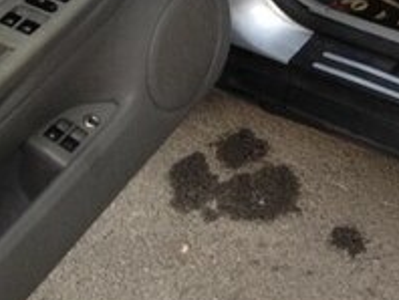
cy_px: -138
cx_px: 564
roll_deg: -1.1
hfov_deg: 16.5
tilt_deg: -27.4
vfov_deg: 12.8
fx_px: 1269
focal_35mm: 110
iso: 100
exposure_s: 1/20
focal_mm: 4.12
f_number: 2.4
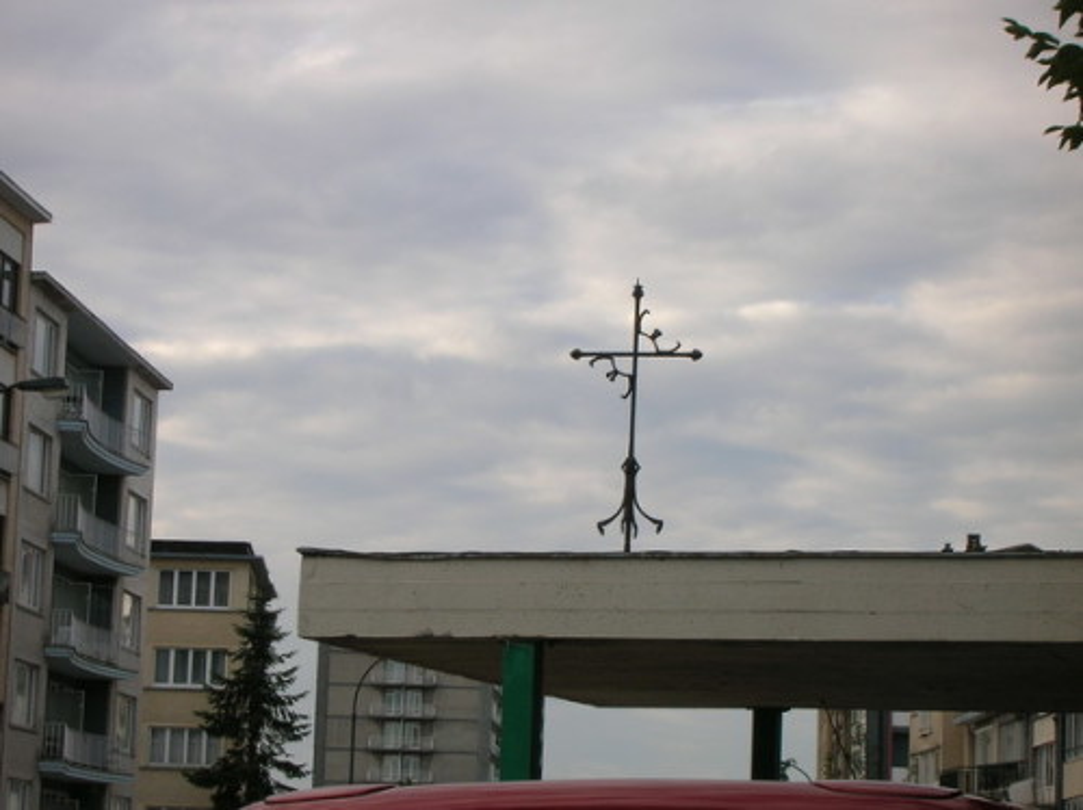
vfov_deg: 14.5
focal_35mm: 102
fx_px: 3188
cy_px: 405
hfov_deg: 19.3
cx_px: 542
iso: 50
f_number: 8.2
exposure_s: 1/66.7
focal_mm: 17.1
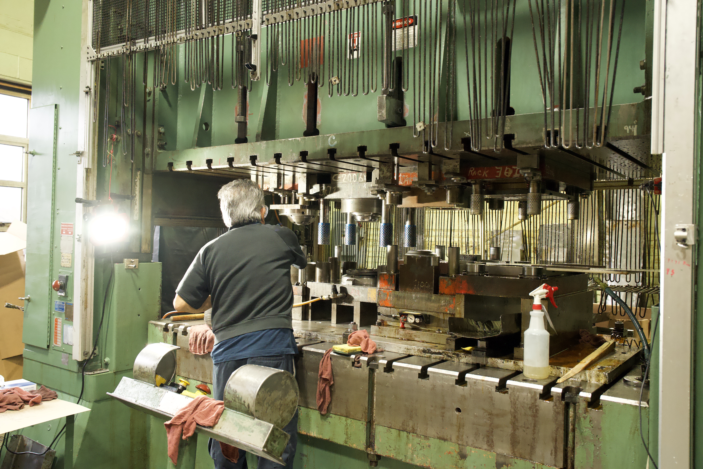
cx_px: 352
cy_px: 234
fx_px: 605
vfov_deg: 42.3
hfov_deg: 60.3
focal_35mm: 31
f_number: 4.5
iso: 10000
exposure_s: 1/160
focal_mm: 31
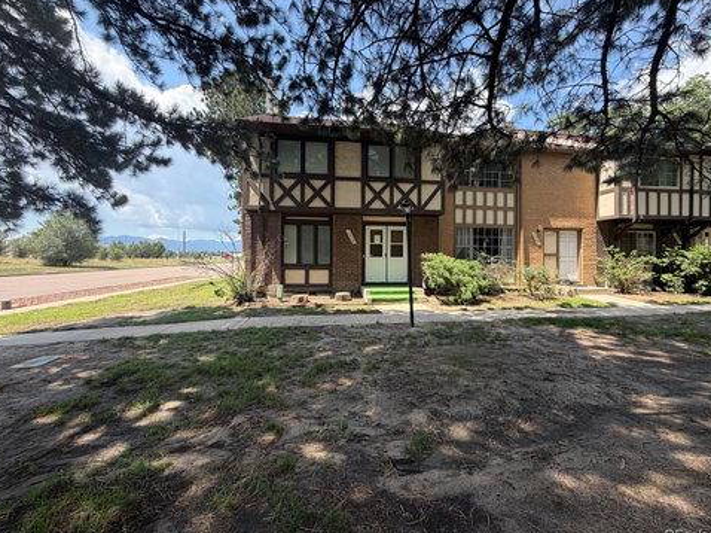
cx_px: 361
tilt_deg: +0.7
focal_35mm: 15
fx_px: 308
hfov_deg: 98.2
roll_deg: -0.3
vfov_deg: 81.7
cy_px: 259
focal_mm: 2.22
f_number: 2.2
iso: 50
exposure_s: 1/502
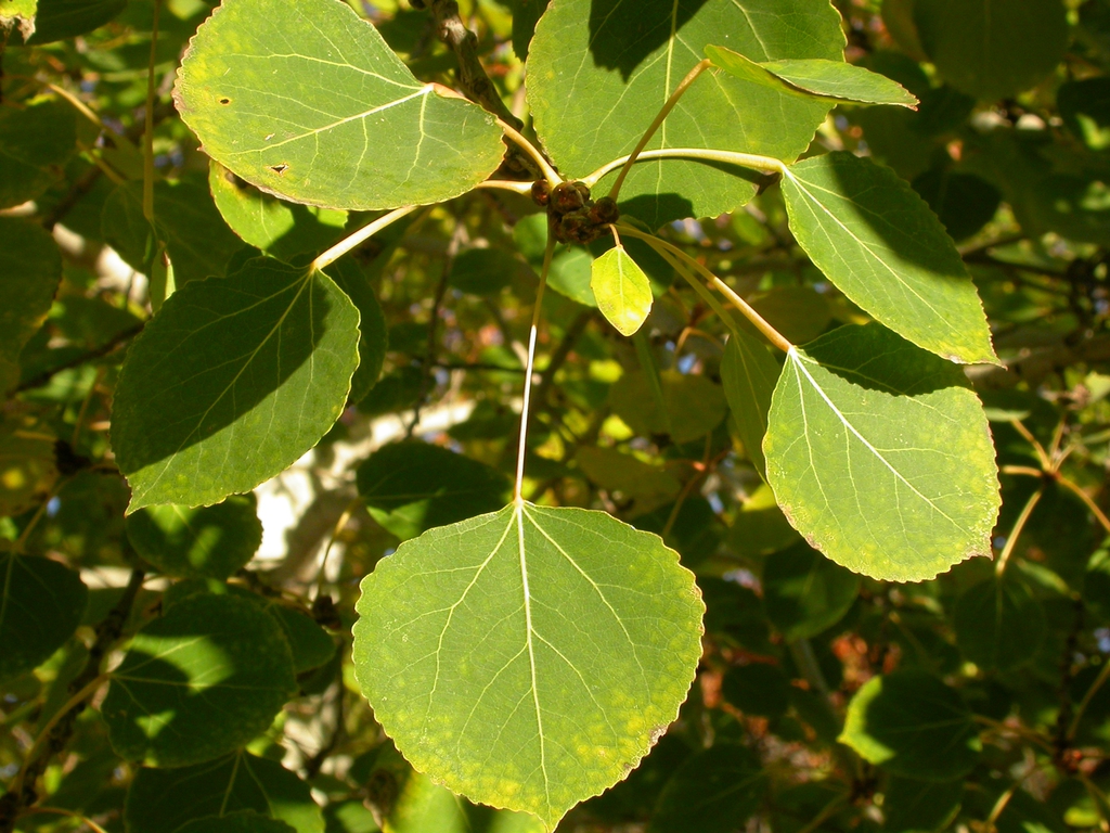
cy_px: 416
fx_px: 2501
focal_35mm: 78
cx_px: 555
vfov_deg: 18.9
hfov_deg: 25.0
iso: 100
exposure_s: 1/128
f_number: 7
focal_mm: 16.2
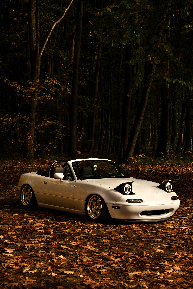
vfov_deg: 28.8
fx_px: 563
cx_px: 96
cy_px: 144
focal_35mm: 70
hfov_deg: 19.5
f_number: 8
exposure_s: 1/2000
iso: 2000
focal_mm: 70
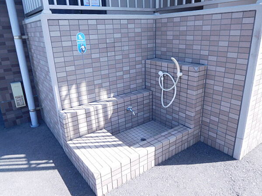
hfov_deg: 69.4
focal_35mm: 25
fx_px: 189
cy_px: 98
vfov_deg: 54.9
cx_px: 131
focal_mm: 4.5
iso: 125
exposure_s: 1/250
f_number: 3.4
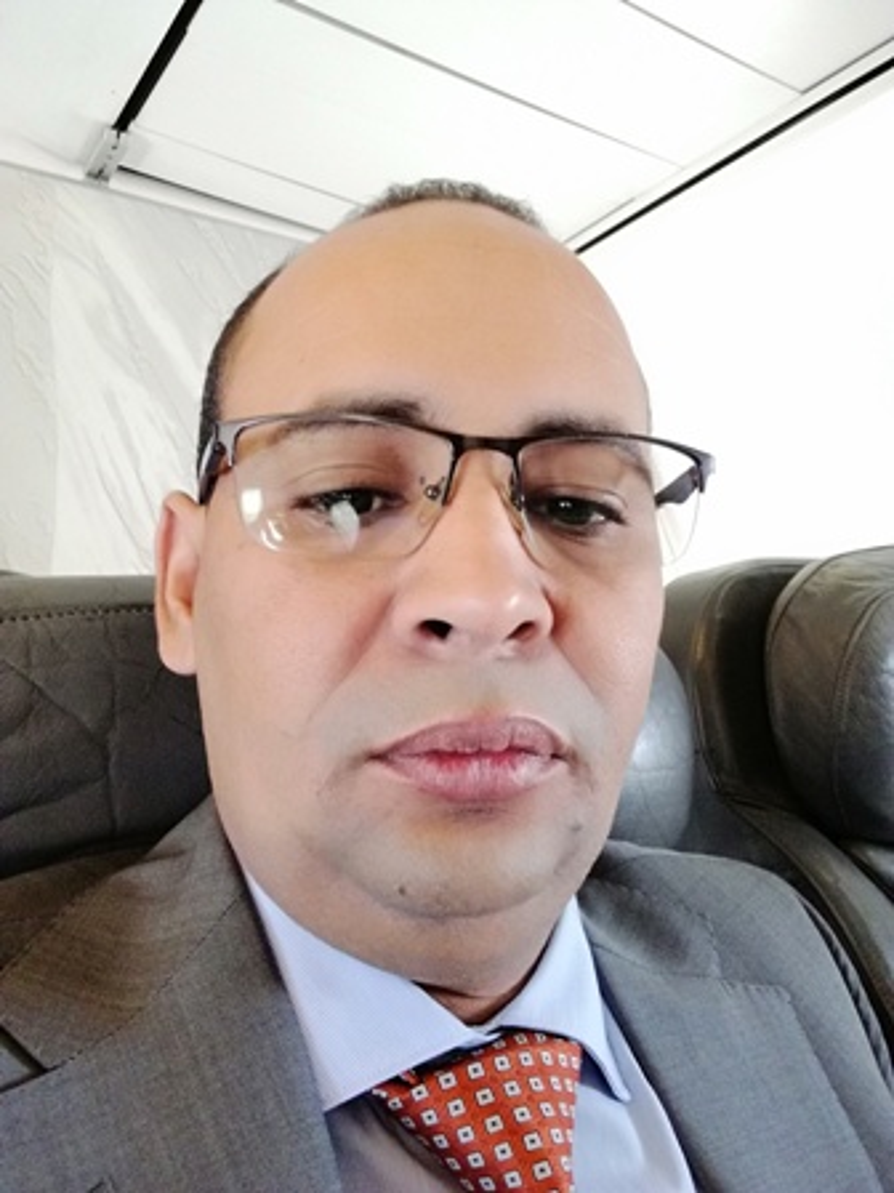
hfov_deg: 51.4
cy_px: 596
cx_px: 447
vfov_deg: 65.3
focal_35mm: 27
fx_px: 930
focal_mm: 2.84
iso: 250
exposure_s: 1/25
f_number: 2
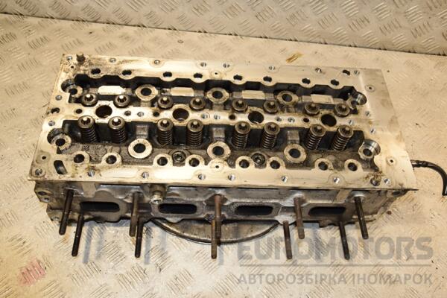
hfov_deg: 53.1
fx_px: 447
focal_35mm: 36
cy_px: 149
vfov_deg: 36.9
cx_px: 224
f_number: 7.1
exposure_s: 1/200
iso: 800
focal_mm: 24
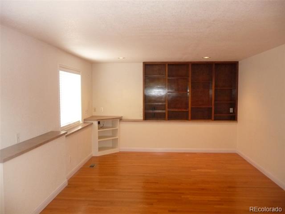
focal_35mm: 28
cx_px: 142
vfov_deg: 49.7
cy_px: 107
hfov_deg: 63.4
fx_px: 231
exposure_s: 1/30
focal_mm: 4.7
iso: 500
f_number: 3.3
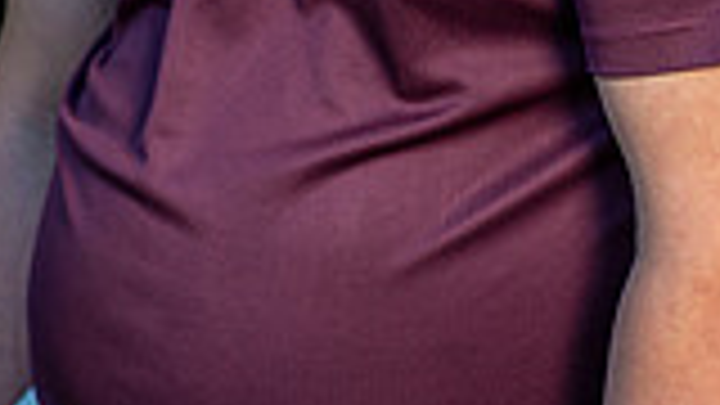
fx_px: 4773
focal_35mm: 250
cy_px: -526
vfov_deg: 4.7
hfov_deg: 8.6
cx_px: 286
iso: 200
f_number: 4
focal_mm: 85
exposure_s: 1/160
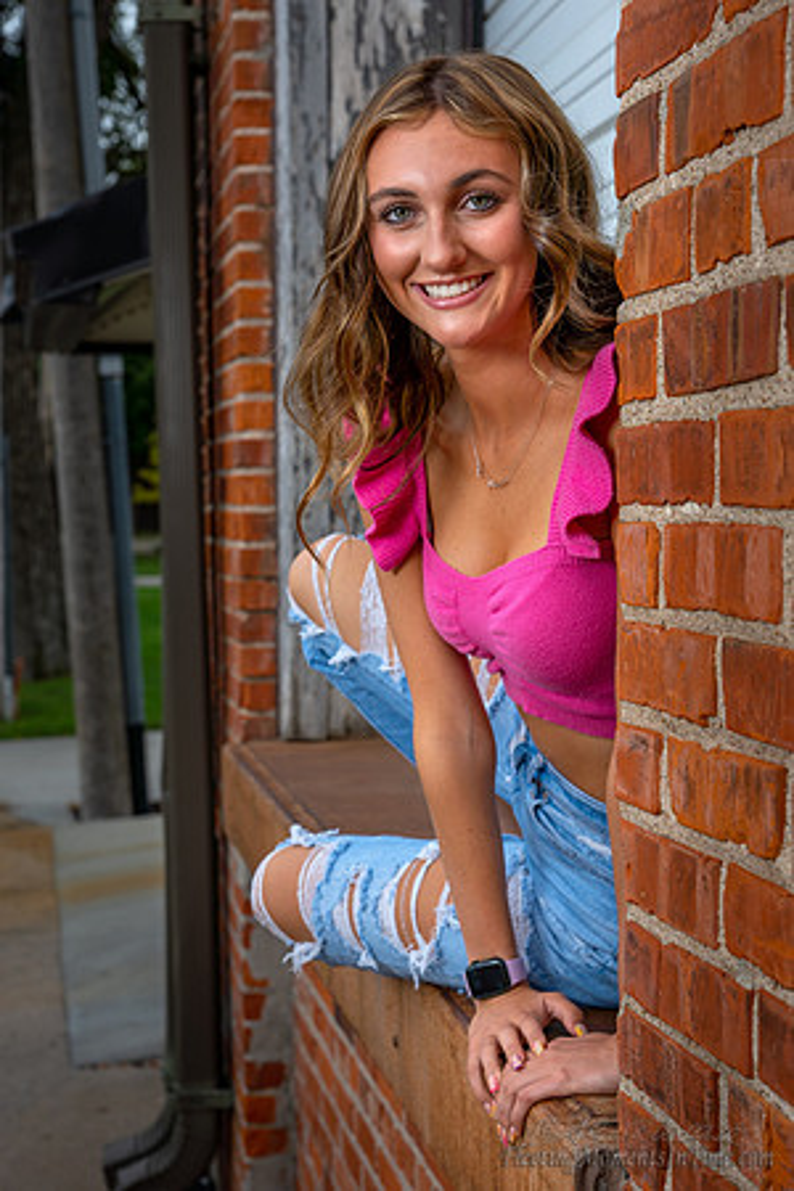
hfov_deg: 24.6
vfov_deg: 36.2
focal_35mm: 55
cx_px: 397
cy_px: 596
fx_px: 1819
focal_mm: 55
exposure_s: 1/160
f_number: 6.3
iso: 100
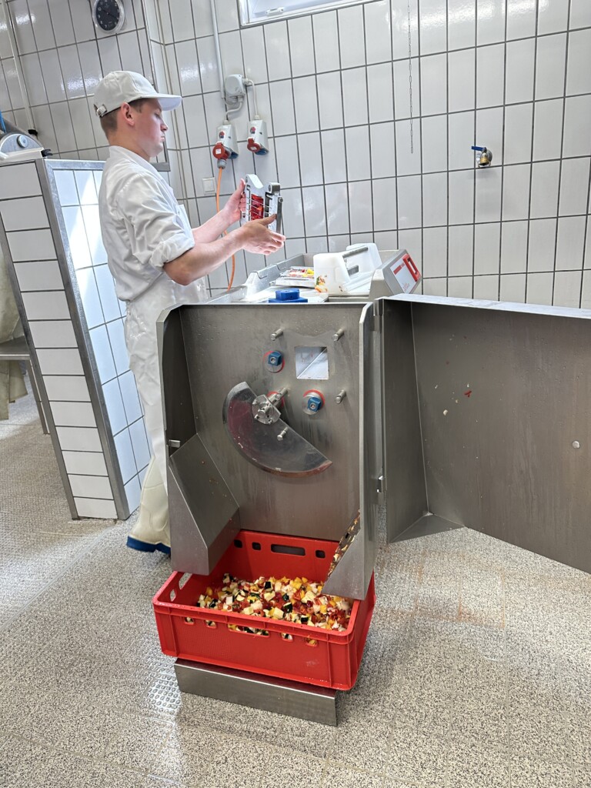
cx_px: 296
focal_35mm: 24
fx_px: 546
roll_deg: +5.6
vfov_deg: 71.6
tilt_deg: -17.1
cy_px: 394
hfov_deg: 56.8
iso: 200
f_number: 1.78
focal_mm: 6.86
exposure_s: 1/100
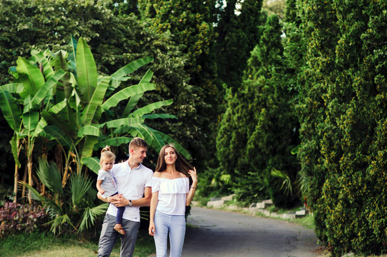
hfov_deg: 16.1
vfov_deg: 10.7
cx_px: 194
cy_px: 128
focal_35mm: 128
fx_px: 1369
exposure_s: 1/320
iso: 200
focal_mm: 85
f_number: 2.8
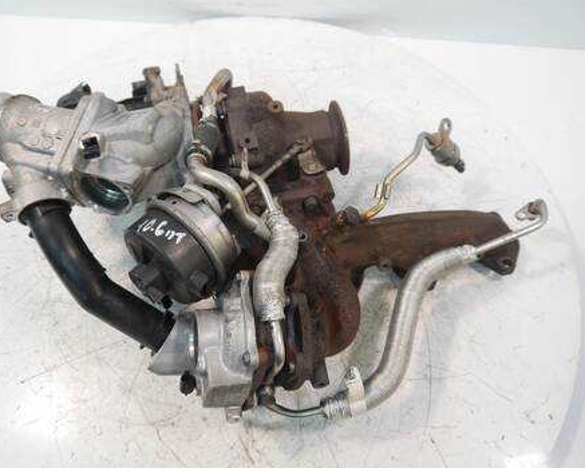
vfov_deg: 48.5
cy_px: 231
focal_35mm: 30
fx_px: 520
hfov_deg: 58.7
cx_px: 272
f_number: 3.5
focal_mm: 14
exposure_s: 1/60
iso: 640
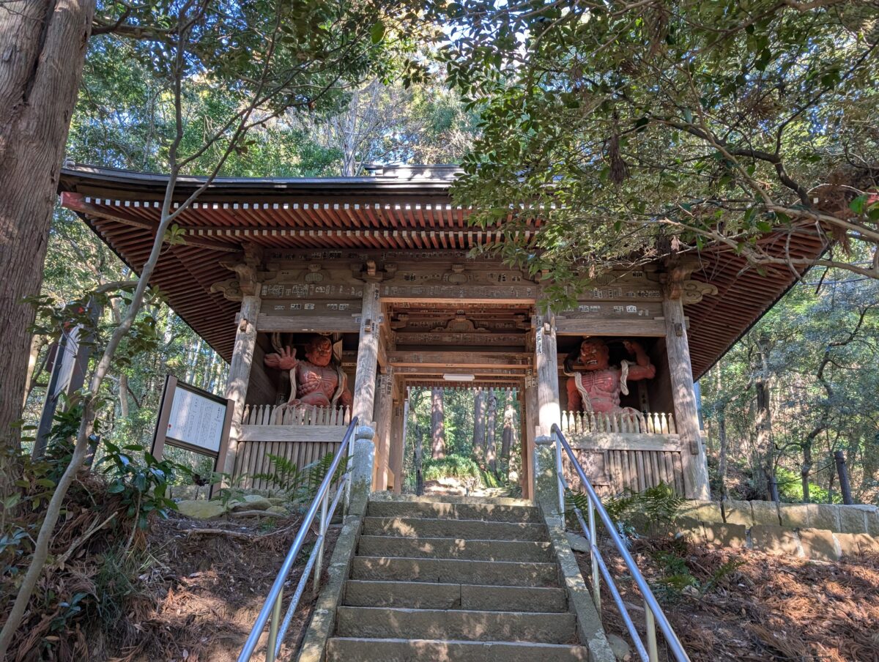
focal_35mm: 24
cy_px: 331
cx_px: 440
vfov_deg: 57.0
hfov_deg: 71.5
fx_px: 610
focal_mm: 6.9
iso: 37
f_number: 1.68
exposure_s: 1/54.5
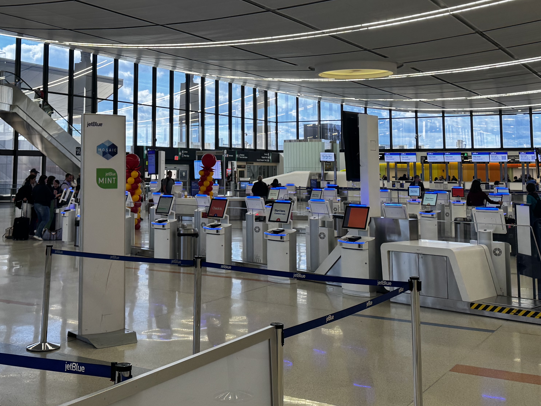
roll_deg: +0.2
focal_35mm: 46
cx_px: 200
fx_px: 719
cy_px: 92
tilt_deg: +6.0
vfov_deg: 30.9
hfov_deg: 40.9
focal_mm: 6.76
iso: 125
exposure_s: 1/120
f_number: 1.78
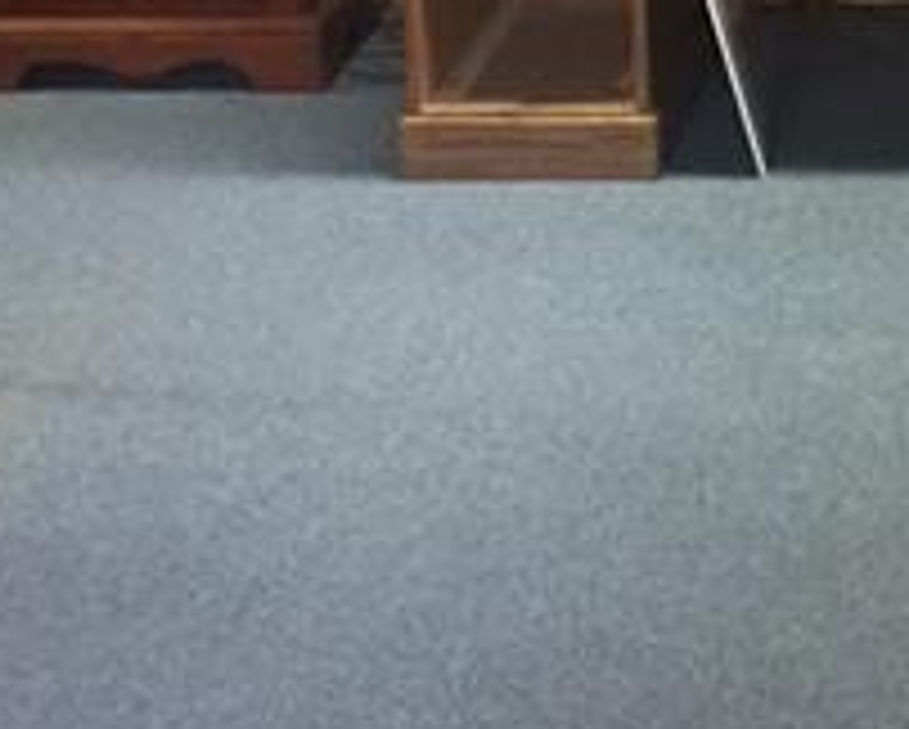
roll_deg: +1.6
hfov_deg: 16.7
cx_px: 981
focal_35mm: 112
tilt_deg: -13.6
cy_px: -198
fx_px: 3016
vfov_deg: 13.3
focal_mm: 4.15
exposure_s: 1/17
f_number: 2.2
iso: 250
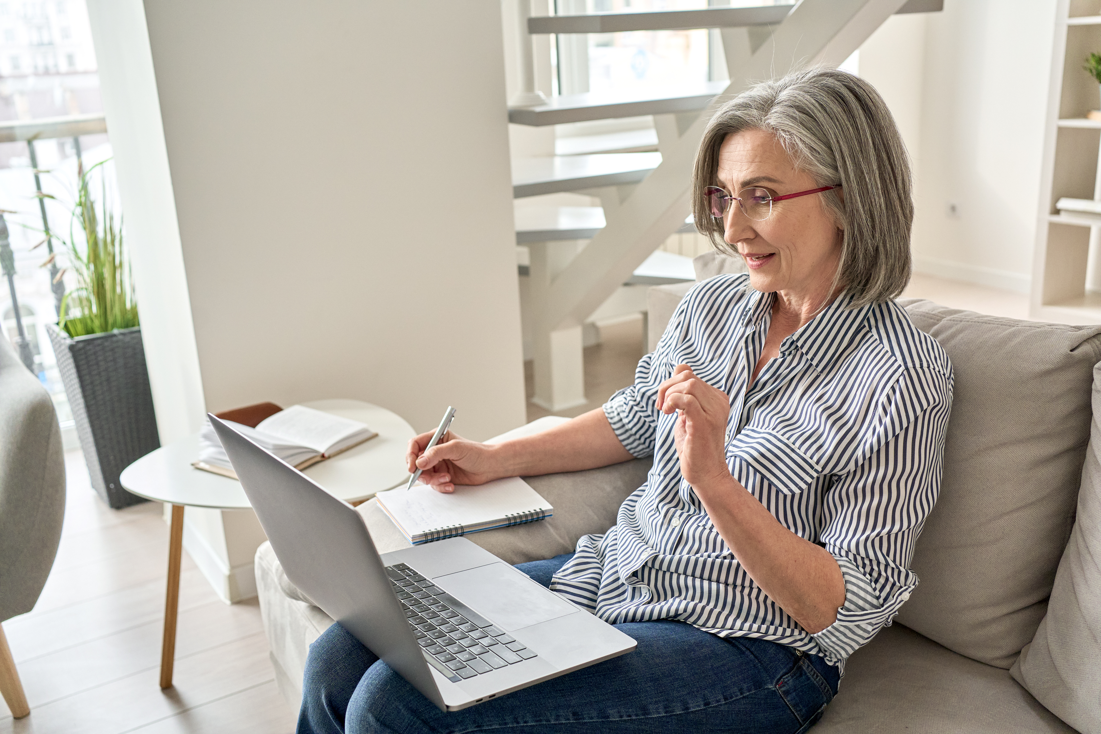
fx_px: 1070
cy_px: 367
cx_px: 550
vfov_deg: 37.9
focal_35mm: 35
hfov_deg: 54.4
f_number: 4
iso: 1600
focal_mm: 35
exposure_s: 1/320
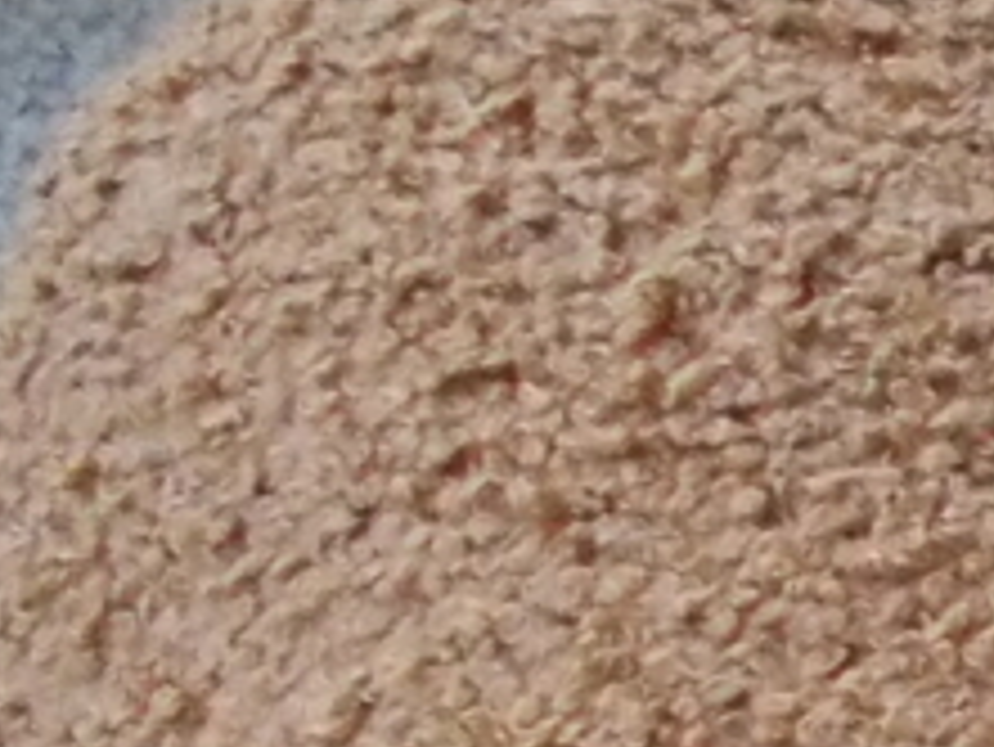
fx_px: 4051
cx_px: 2231
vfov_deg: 10.3
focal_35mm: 141
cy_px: 1022
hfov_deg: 11.9
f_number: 3.2
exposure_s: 1/60
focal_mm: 4.6
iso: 800
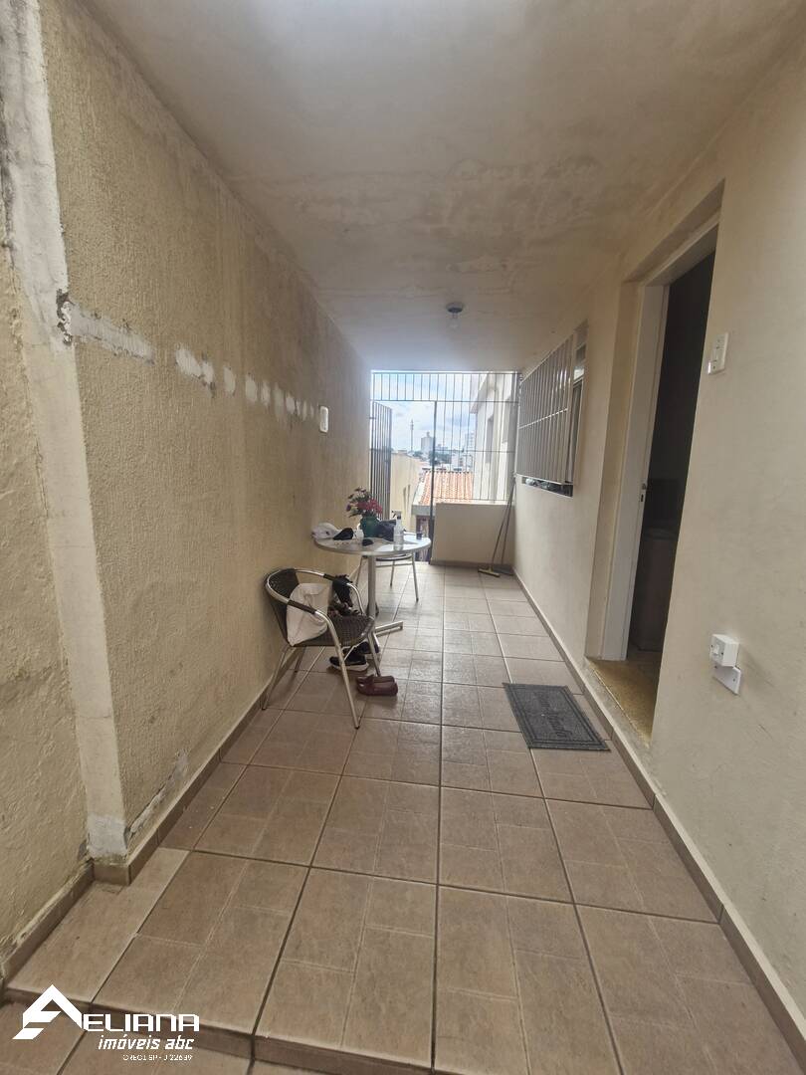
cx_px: 403
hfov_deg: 89.9
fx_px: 404
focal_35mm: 13
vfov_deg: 106.2
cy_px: 538
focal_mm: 1.74
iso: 50
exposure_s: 1/318
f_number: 2.2
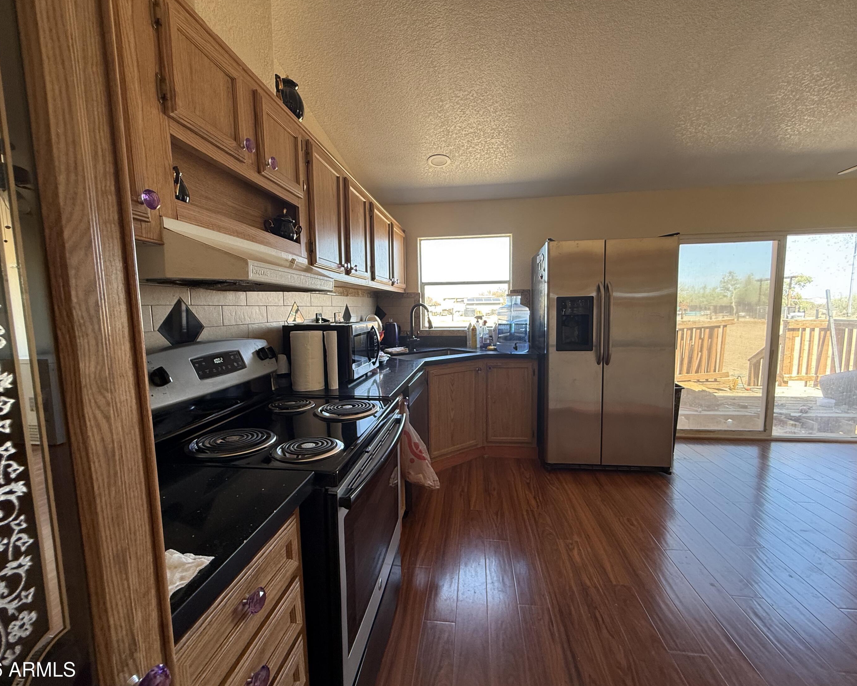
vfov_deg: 84.0
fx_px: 380
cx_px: 427
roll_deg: +1.0
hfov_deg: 96.8
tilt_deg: -6.5
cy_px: 349
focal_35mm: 15
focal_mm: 2.22
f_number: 2.2
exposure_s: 1/99
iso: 160
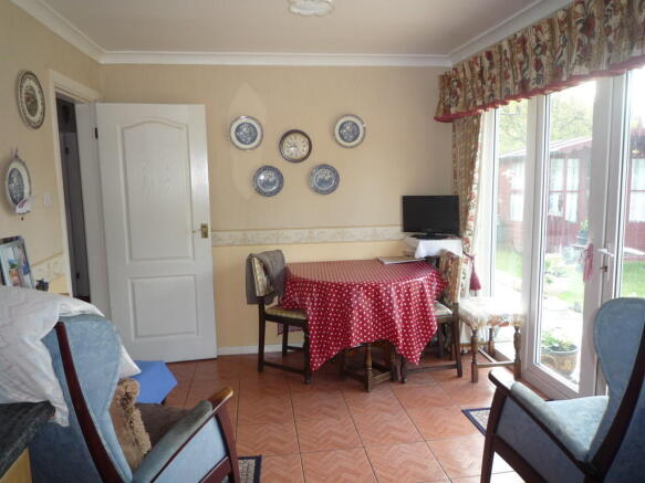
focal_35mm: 25
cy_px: 242
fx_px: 466
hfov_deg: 69.4
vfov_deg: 54.9
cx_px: 322
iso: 100
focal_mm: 4.4
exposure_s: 1/30
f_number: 2.8
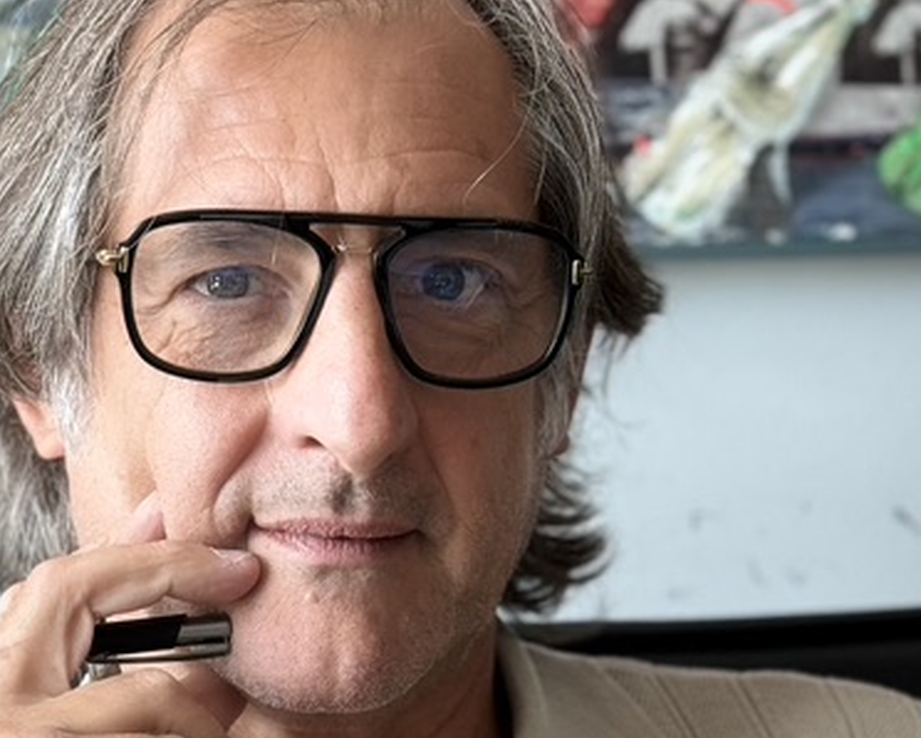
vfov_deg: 11.9
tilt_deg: -0.5
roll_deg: +1.0
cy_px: 629
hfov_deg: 14.9
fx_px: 3518
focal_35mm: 129
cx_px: 230
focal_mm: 6.76
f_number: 1.78
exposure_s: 1/81
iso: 100
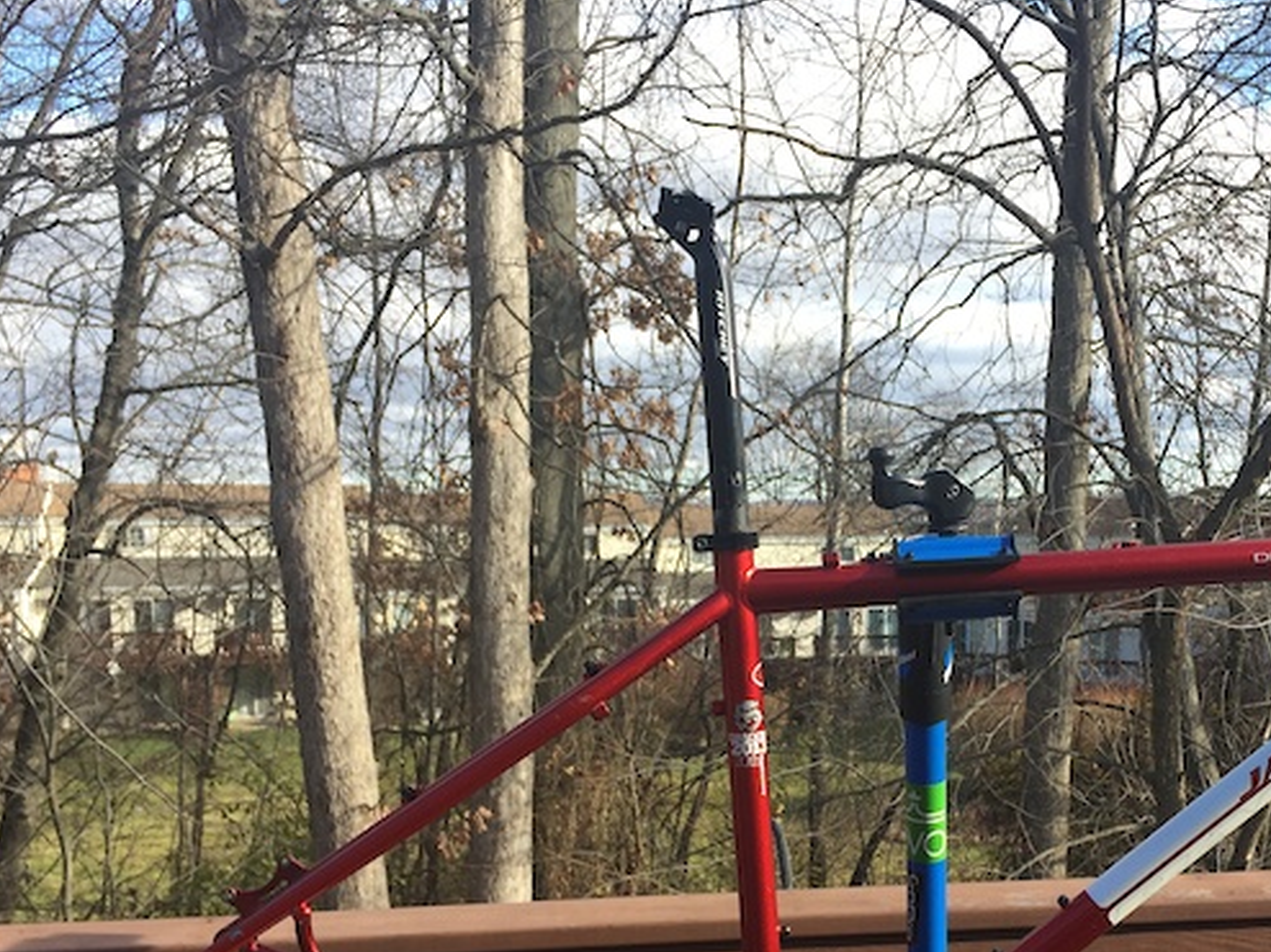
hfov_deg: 40.0
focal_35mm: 47
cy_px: 746
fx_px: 1725
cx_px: 841
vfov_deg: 30.2
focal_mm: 4.15
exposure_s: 1/412
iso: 32
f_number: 2.2
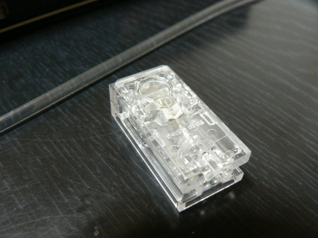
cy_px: 119
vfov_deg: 39.7
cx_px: 159
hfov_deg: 51.4
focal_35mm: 36
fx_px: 331
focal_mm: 6
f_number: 2.8
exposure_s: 1/8
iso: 200
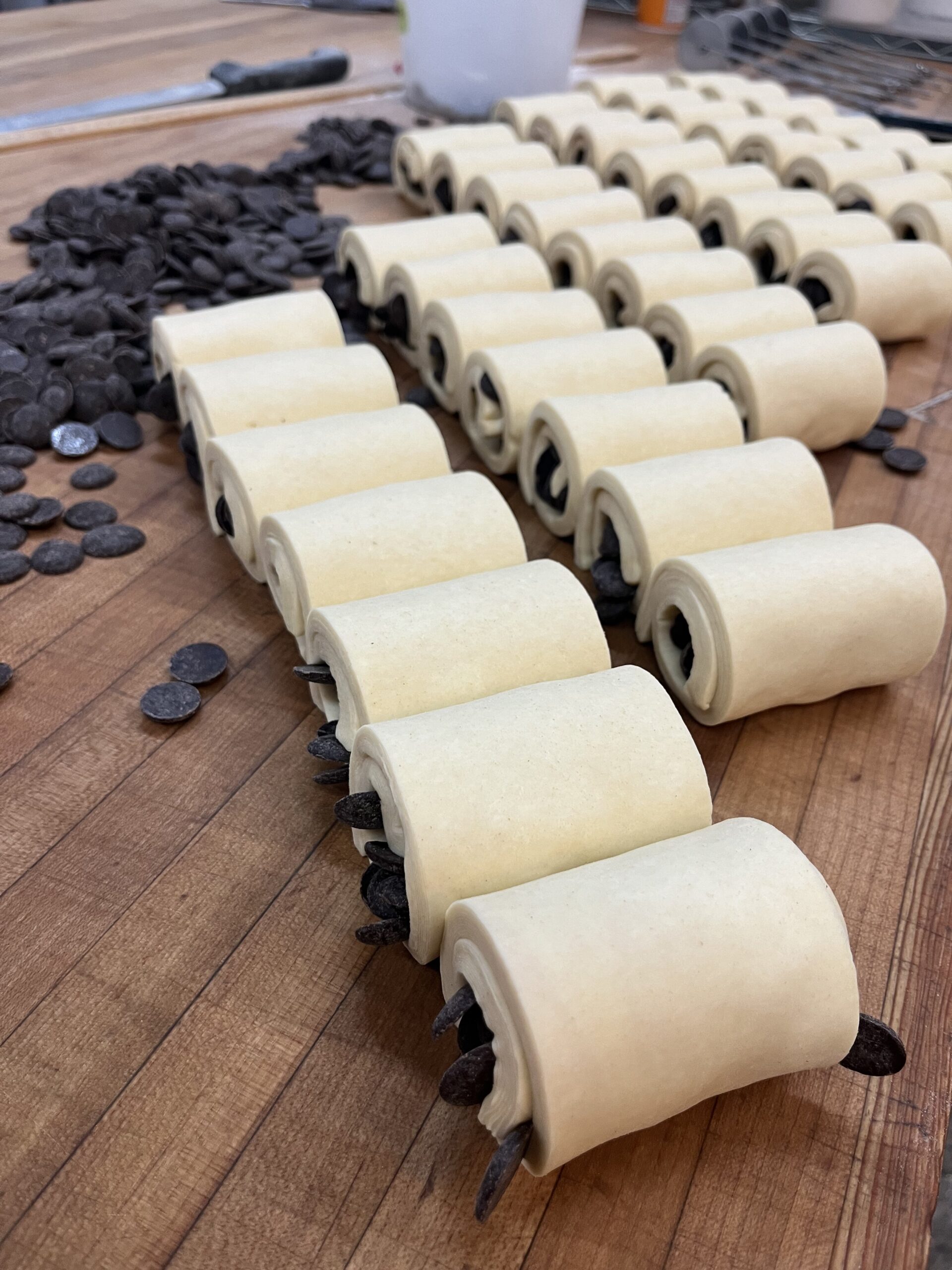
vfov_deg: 67.3
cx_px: 476
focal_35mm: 26
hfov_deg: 53.1
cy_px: 635
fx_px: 953
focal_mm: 5.1
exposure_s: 1/64
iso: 100
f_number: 1.6
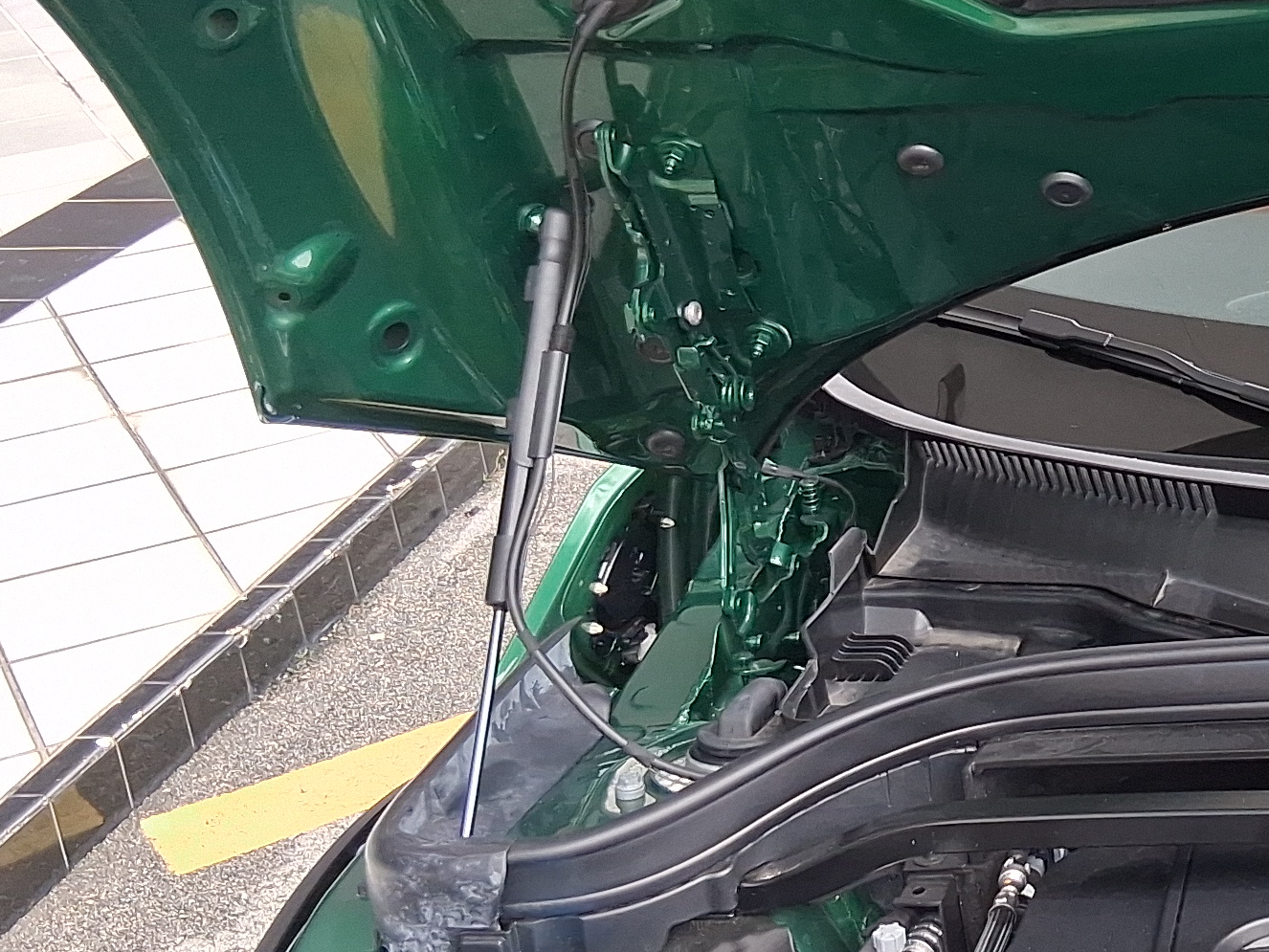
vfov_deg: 18.4
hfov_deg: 22.4
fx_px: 2933
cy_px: 404
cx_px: 1546
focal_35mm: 80
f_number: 1.8
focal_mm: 3.98
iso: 25
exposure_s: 1/100
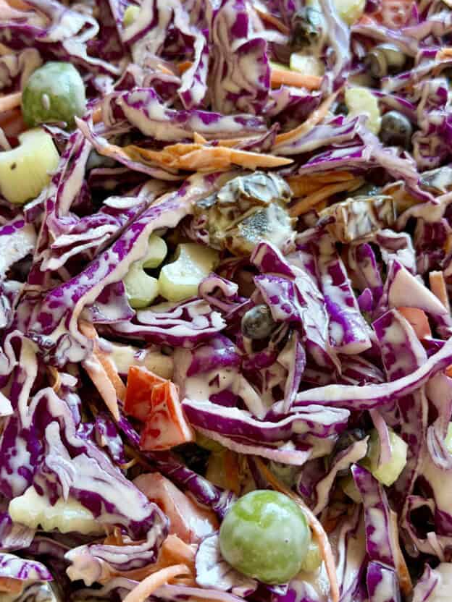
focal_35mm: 56
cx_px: 194
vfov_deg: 34.3
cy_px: 299
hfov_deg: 26.1
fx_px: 975
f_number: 1.8
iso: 100
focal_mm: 6.8
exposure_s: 1/60
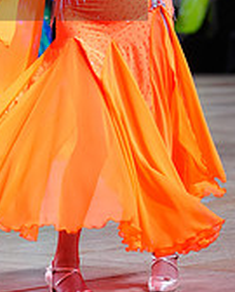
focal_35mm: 262
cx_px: -91
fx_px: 2272
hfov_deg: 5.9
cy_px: -36
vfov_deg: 7.3
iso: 640
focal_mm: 81
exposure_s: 1/500
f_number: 2.8
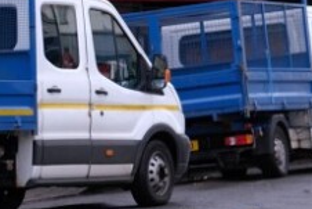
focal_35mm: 299
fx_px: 2593
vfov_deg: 4.6
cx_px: -177
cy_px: 176
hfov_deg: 6.8
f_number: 4.5
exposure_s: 1/320
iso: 400
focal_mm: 50
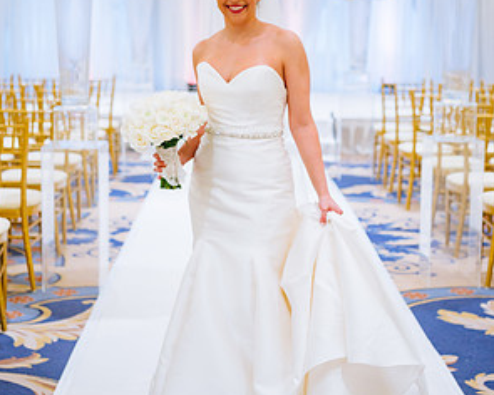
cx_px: 245
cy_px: 166
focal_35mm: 80
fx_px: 1170
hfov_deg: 23.8
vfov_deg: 19.2
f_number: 2.8
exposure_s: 1/160
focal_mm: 56
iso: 1600
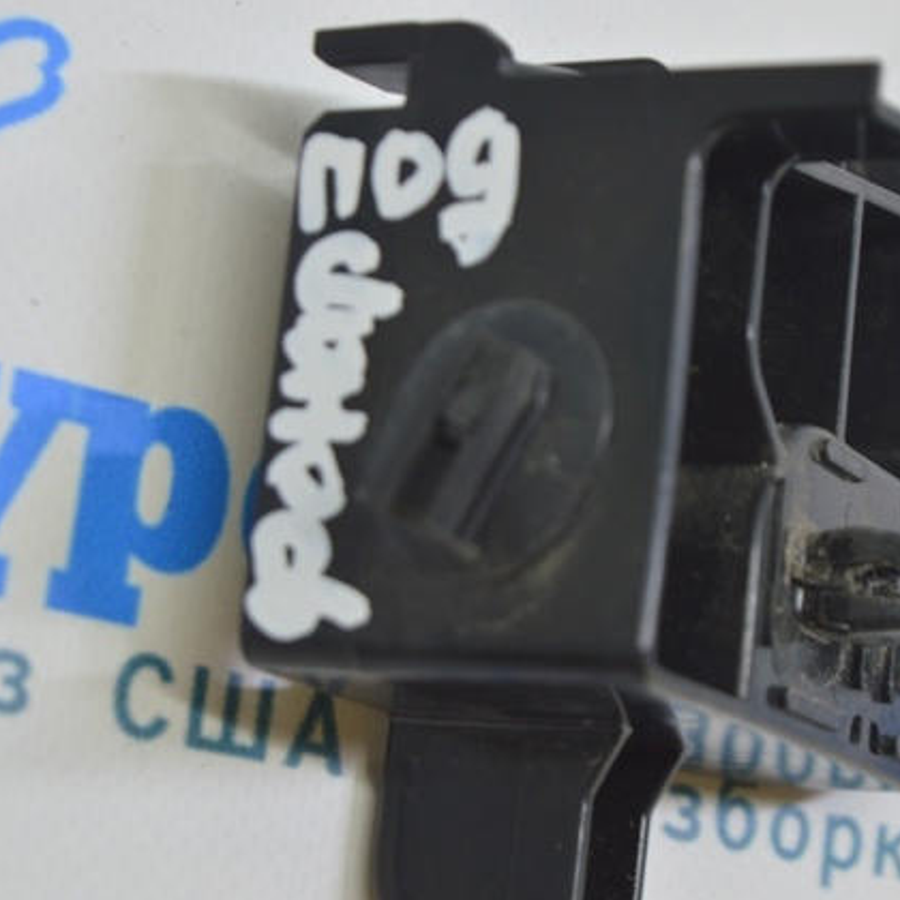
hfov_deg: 16.3
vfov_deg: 16.3
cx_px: 459
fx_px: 3137
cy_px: 453
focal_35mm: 107
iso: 400
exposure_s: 1/20
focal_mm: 55
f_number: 5.6
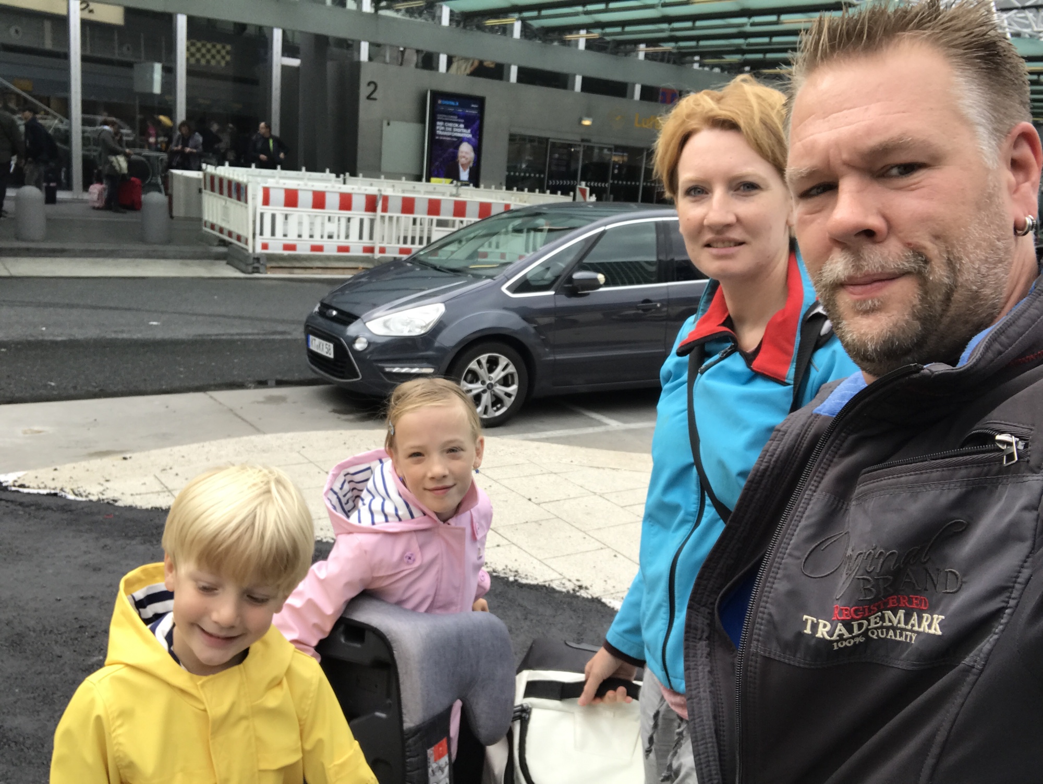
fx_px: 965
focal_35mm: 32
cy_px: 392
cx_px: 522
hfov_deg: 56.8
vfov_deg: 44.2
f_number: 2.2
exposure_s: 1/293
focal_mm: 2.87
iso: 25
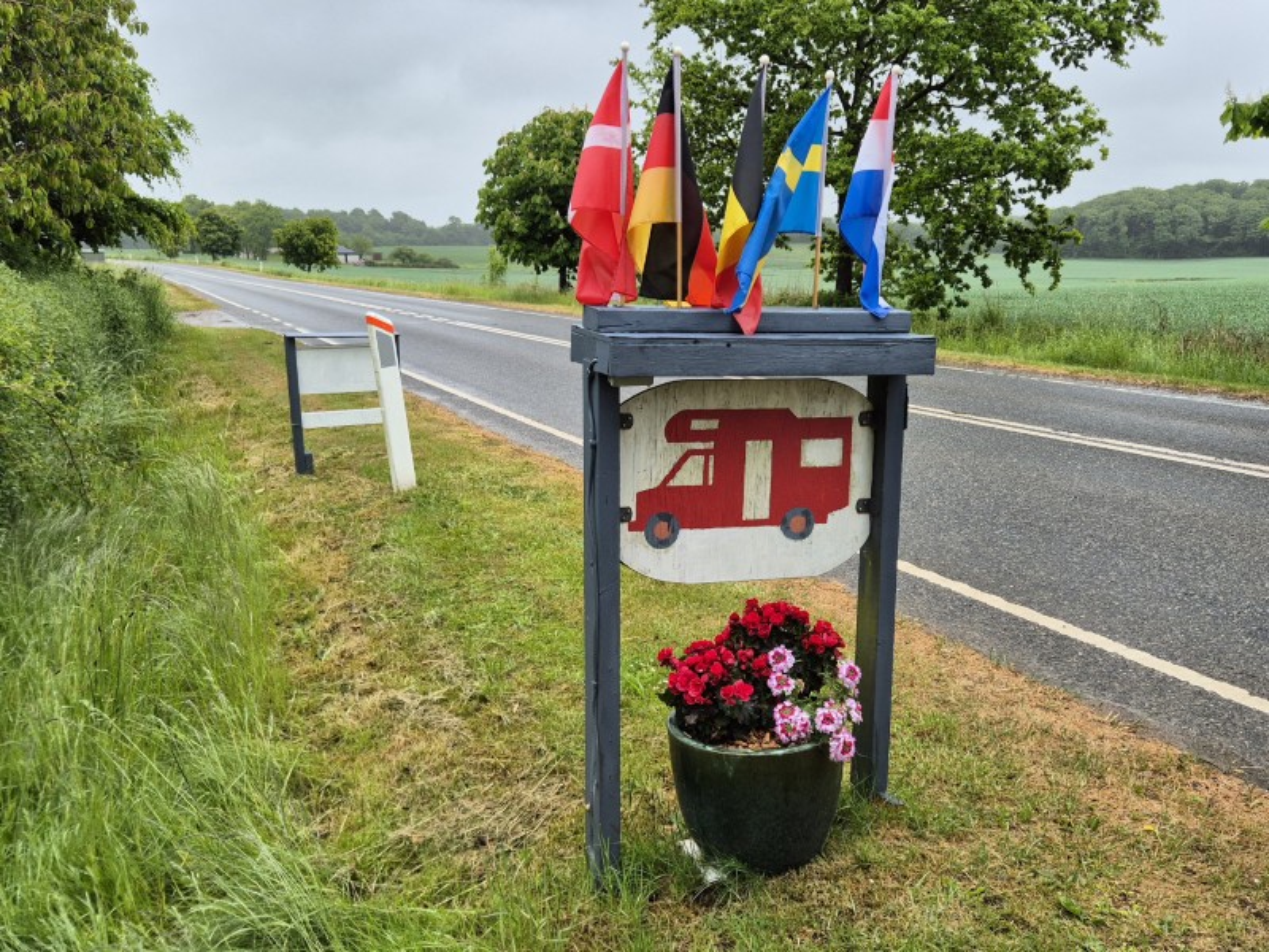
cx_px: 634
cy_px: 476
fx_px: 843
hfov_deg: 73.9
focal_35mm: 23
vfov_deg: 58.9
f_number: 1.8
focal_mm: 5.4
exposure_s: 1/435
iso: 25
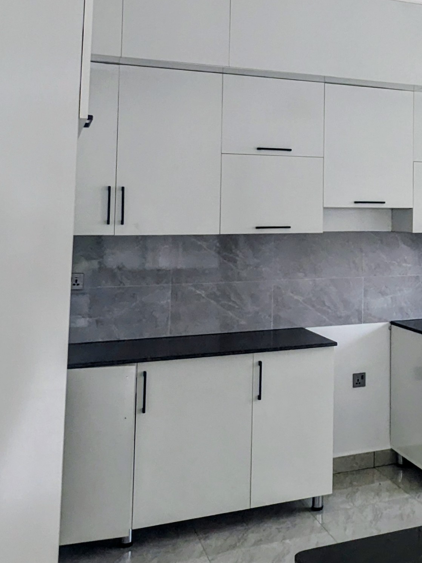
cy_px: 170
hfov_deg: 31.5
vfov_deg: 43.9
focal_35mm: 42
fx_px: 683
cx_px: 433
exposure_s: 1/291
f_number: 2.2
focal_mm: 2.22
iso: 31
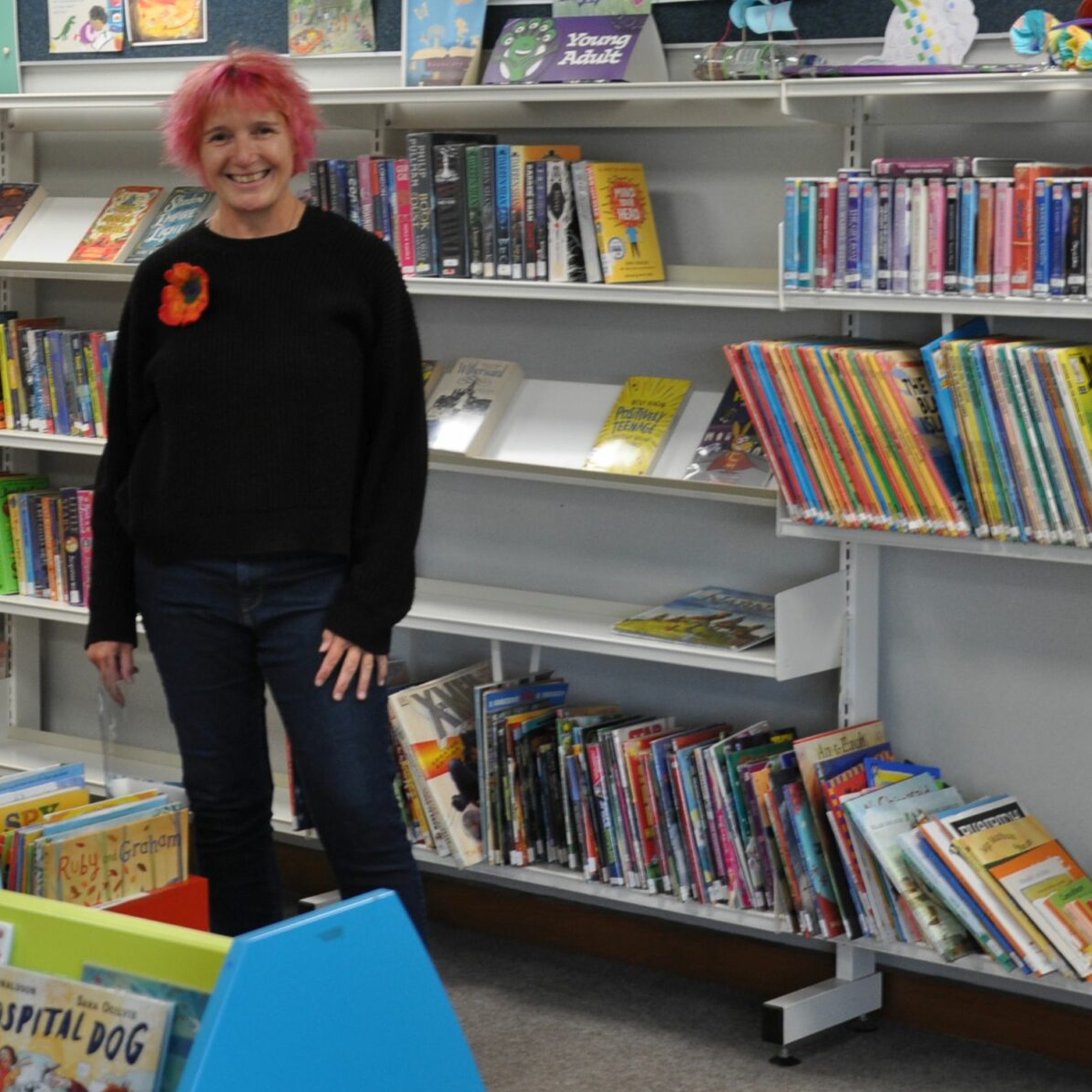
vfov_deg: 19.9
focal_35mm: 87
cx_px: 394
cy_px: 367
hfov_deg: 19.9
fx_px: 3105
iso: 400
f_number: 4.2
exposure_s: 1/50
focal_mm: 32
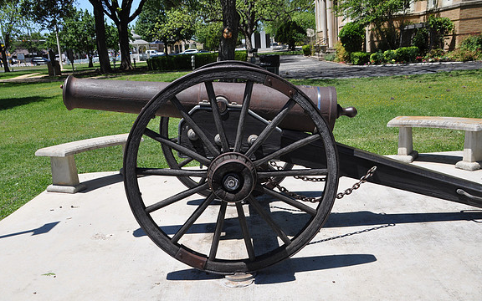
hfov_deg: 49.3
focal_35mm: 40
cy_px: 148
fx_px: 525
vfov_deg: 32.0
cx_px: 241
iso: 200
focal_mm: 26
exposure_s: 1/250
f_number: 8
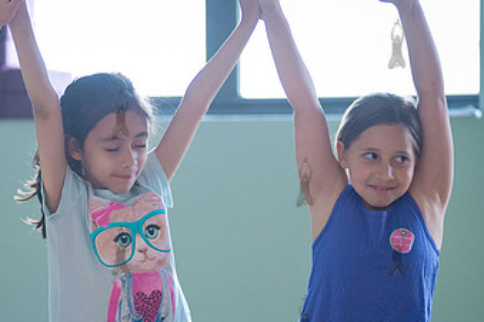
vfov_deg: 10.0
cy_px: 250
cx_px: 120
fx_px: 1842
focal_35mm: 137
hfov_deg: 14.9
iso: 2000
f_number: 2.8
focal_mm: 80
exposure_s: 1/250
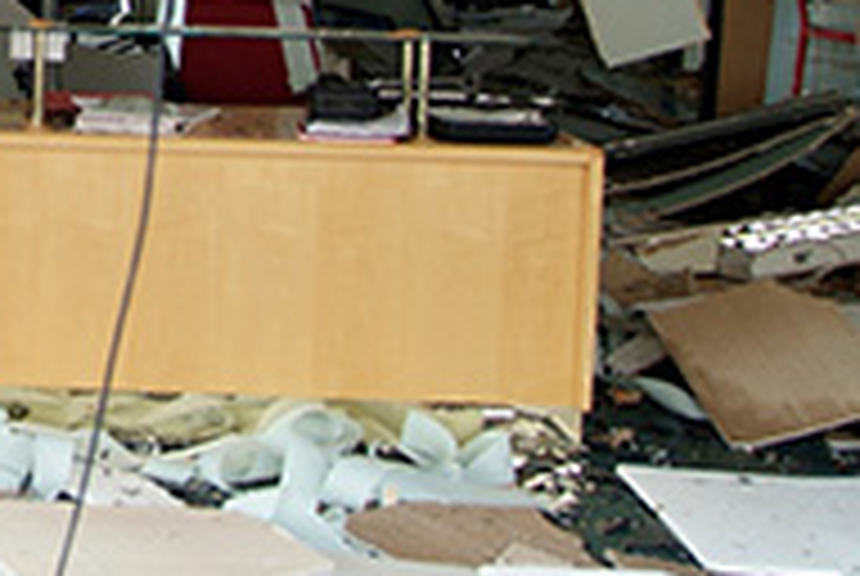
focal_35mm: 68
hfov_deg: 26.4
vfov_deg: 19.2
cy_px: -65
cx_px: -167
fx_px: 1627
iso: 200
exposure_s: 1/8
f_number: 2.8
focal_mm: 17
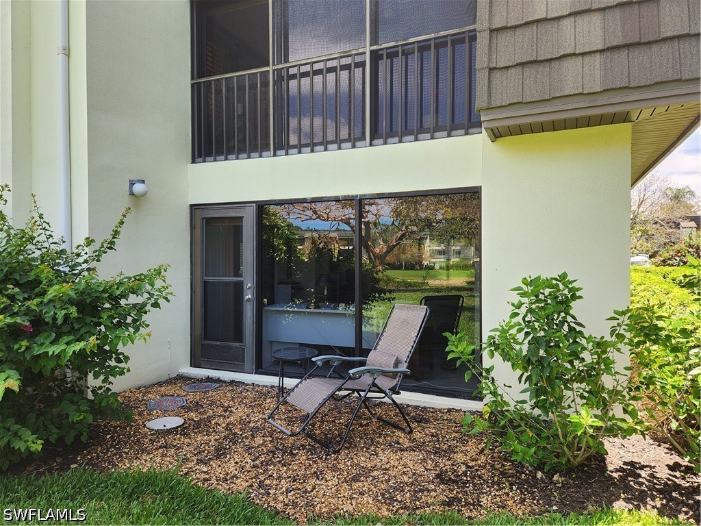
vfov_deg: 58.9
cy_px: 263
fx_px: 466
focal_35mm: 23
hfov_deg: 73.9
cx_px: 350
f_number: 1.8
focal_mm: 5.4
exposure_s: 1/204
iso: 20
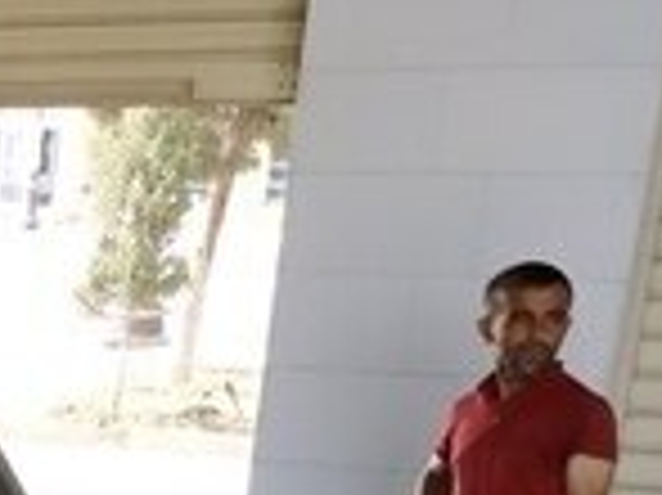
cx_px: -504
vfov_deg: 12.0
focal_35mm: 108
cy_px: 1033
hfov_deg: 15.7
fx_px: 2064
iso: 250
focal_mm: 3.94
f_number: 1.9
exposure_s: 1/222
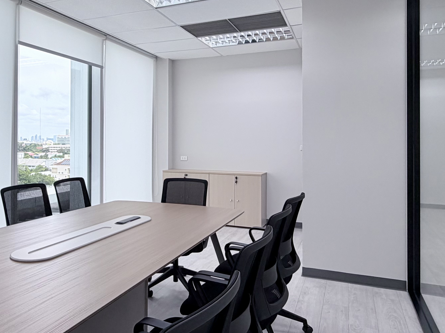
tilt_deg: +0.5
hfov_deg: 59.3
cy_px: 138
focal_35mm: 30
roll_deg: +0.3
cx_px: 171
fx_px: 386
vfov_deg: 46.6
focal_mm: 2.22
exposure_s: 1/100
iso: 50
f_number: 2.2
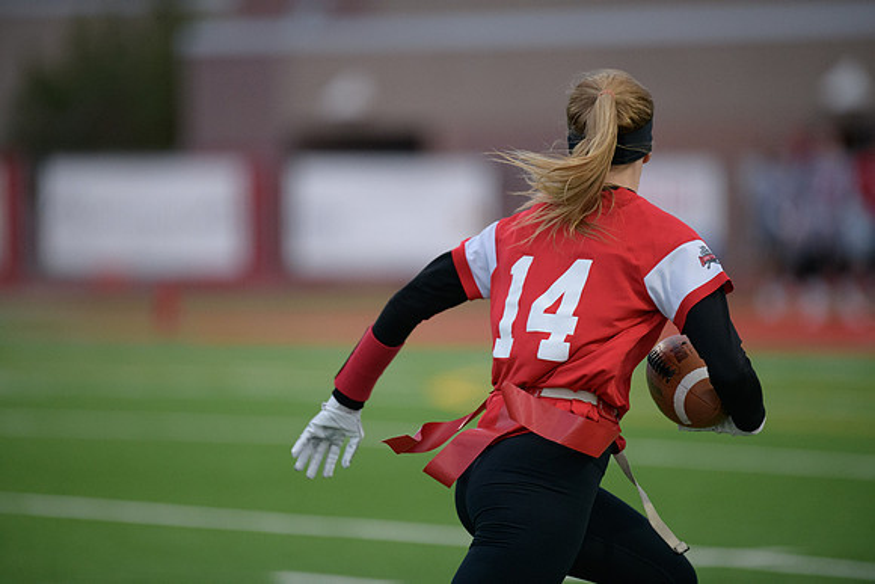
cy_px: 292
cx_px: 438
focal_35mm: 300
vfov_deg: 4.6
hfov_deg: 6.9
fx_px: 7293
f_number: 2.8
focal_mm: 300
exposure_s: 1/3200
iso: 2800
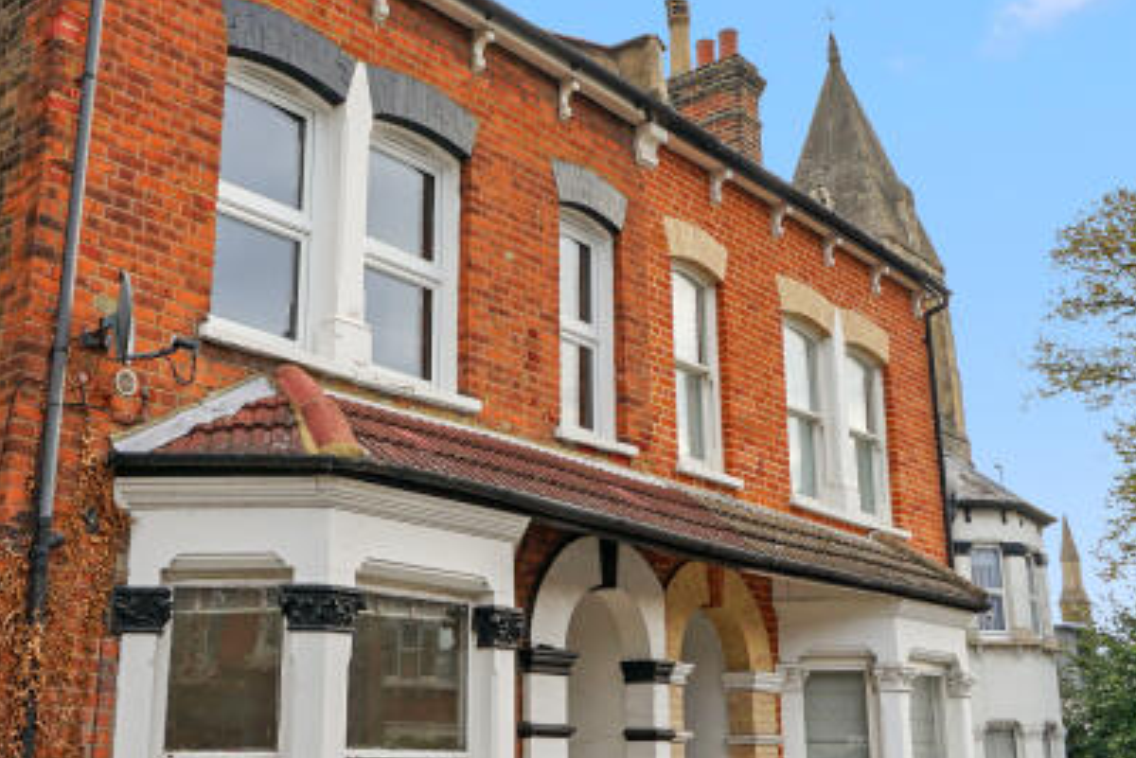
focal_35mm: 41
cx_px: 449
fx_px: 1294
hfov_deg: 47.1
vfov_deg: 32.7
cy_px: 396
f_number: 8
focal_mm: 16
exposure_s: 1/125
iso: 100
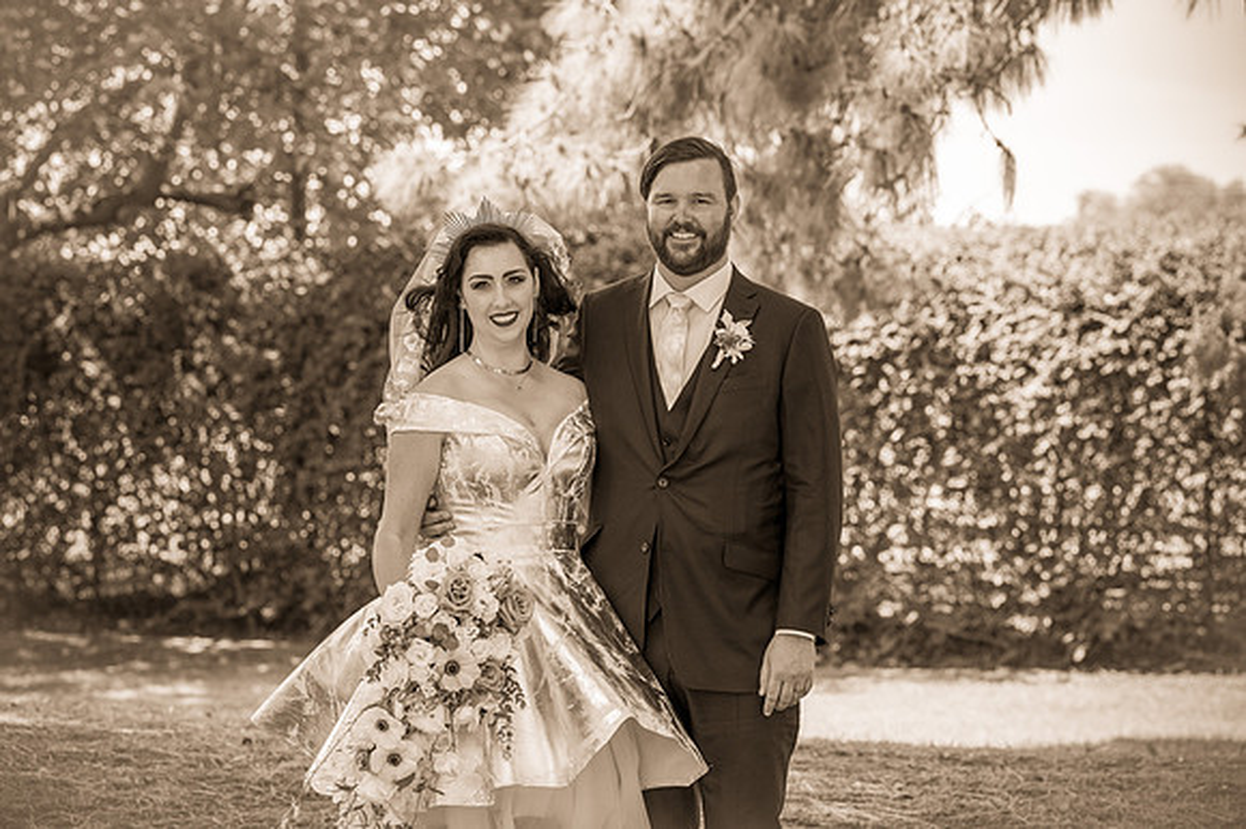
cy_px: 414
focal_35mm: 125
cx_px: 623
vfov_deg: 11.0
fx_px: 4324
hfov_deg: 16.4
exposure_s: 1/640
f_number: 5.6
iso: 500
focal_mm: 125
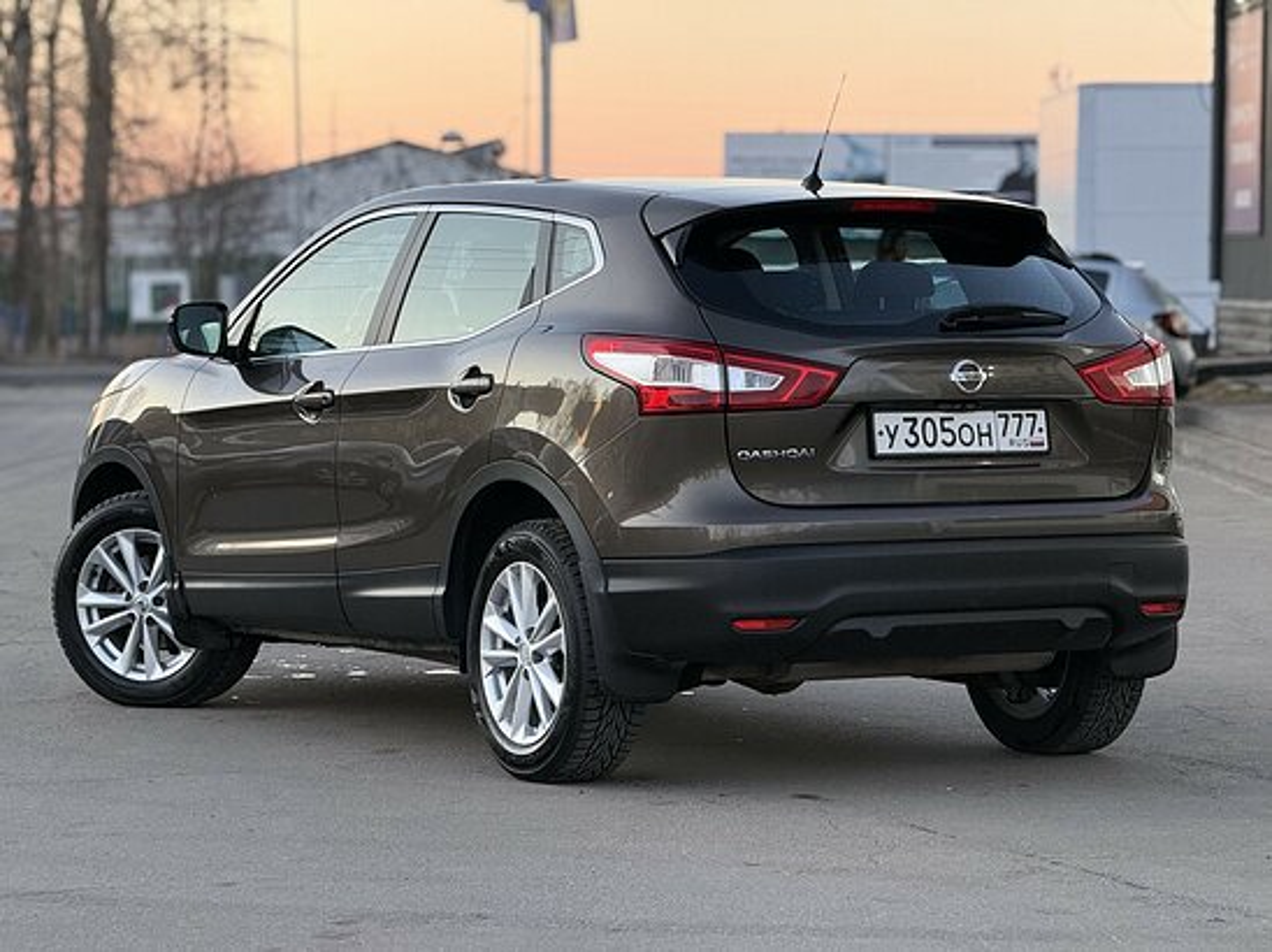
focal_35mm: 120
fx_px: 4406
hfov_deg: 16.4
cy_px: 476
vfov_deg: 12.3
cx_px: 636
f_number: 2.8
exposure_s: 1/99
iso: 200
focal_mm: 15.66
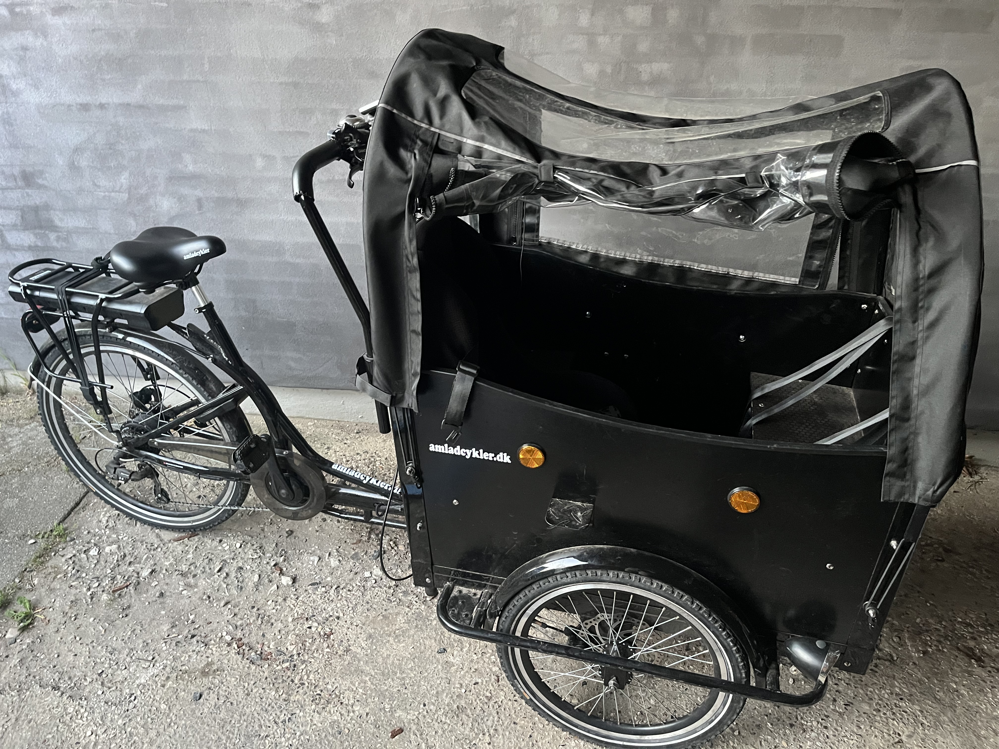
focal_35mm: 26
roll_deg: -0.9
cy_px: 374
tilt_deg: -30.9
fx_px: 750
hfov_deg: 67.3
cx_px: 500
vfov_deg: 53.1
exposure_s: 1/35
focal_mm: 5.1
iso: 640
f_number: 1.6
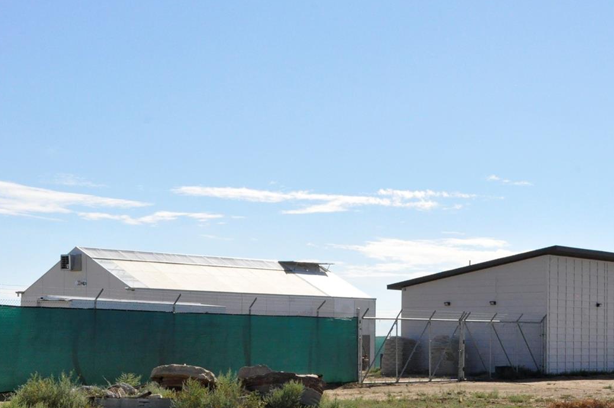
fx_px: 1260
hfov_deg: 27.4
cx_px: 324
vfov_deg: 18.3
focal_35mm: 74
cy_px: 284
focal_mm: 32
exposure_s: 1/1250
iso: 2000
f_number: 18
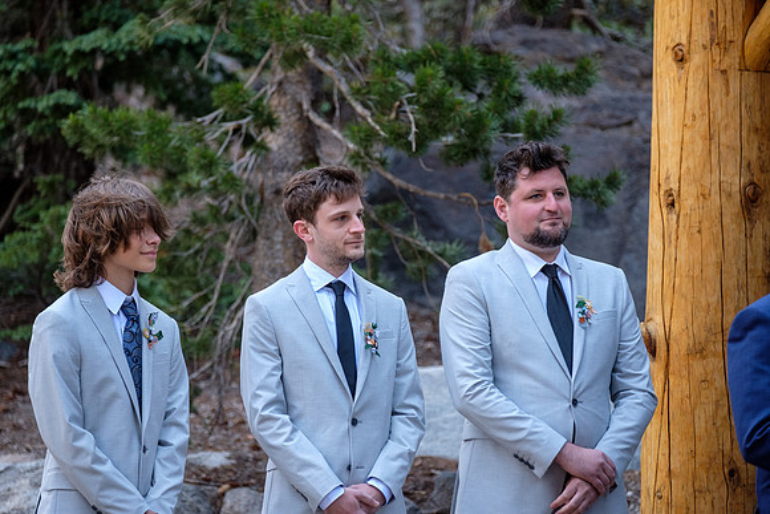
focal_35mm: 166
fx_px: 3551
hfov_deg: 12.4
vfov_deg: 8.3
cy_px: 257
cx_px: 385
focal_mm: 110.6
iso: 1000
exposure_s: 1/240
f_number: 2.8
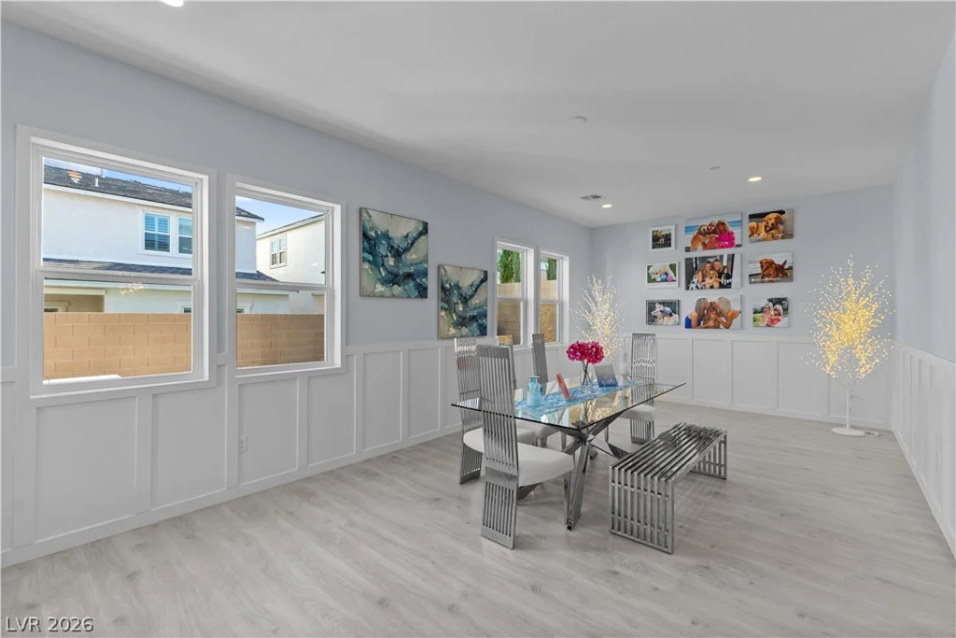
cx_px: 478
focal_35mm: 15
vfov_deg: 77.3
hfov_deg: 100.4
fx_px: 398
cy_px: 319
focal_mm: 10
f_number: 8
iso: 400
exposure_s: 1/13
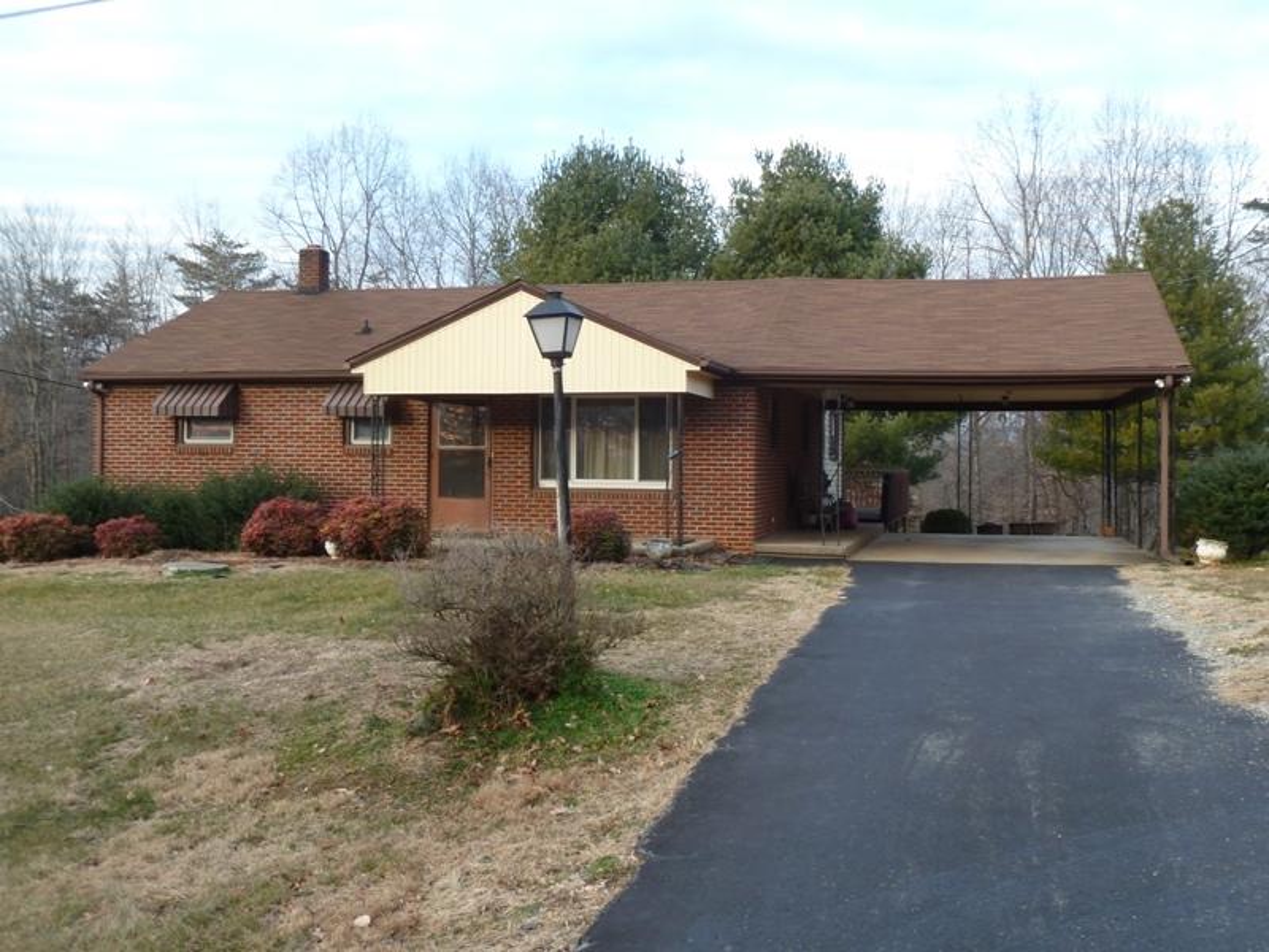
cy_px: 476
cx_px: 634
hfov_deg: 50.1
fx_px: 1356
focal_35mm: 37
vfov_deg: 38.7
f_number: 3.6
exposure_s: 1/50
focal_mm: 6.1
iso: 80
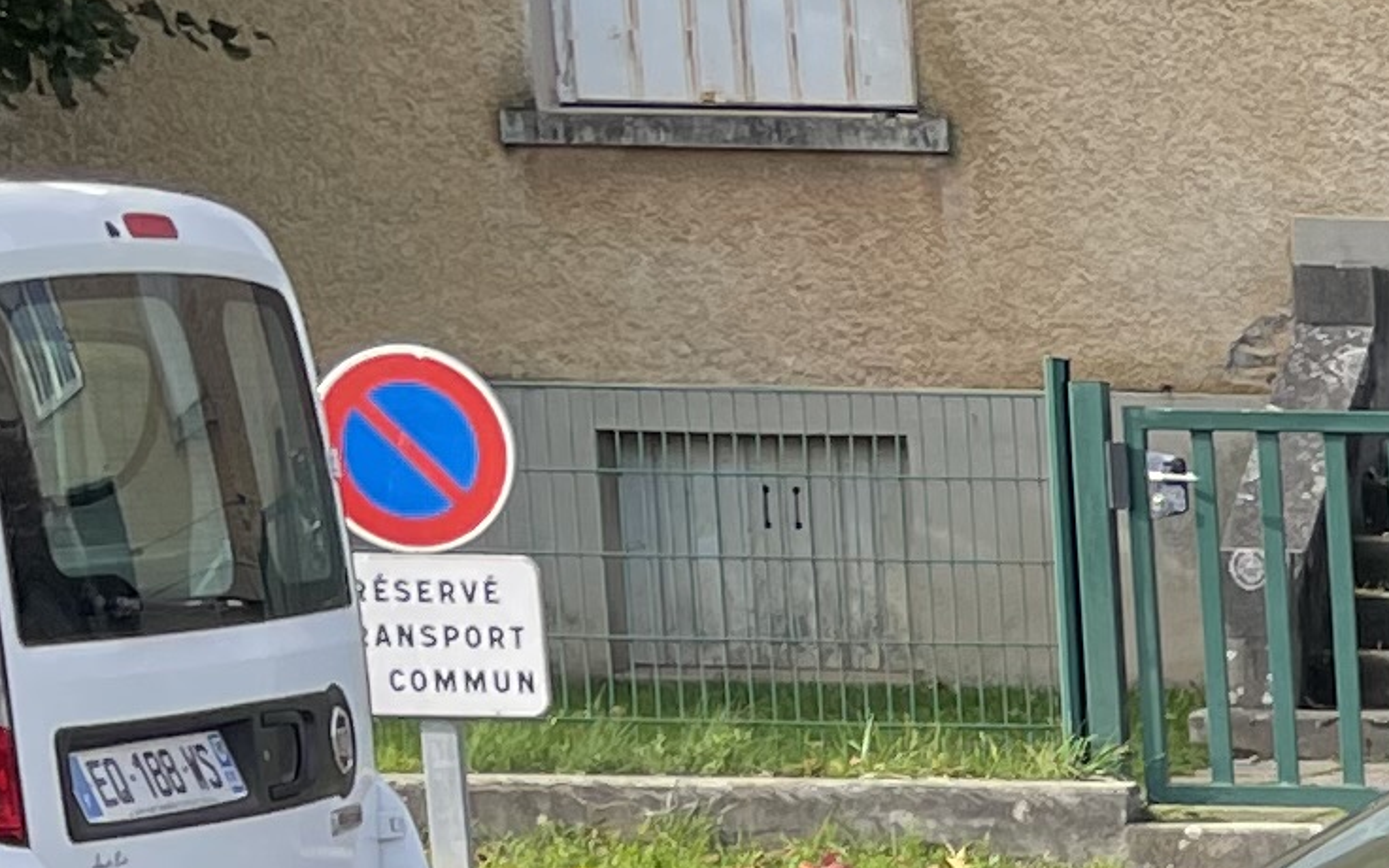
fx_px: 5716
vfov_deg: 8.3
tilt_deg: -12.2
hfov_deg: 12.3
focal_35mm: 151
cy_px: 1745
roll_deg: -0.8
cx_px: 2774
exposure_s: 1/415
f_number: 1.6
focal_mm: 4.2
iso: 32
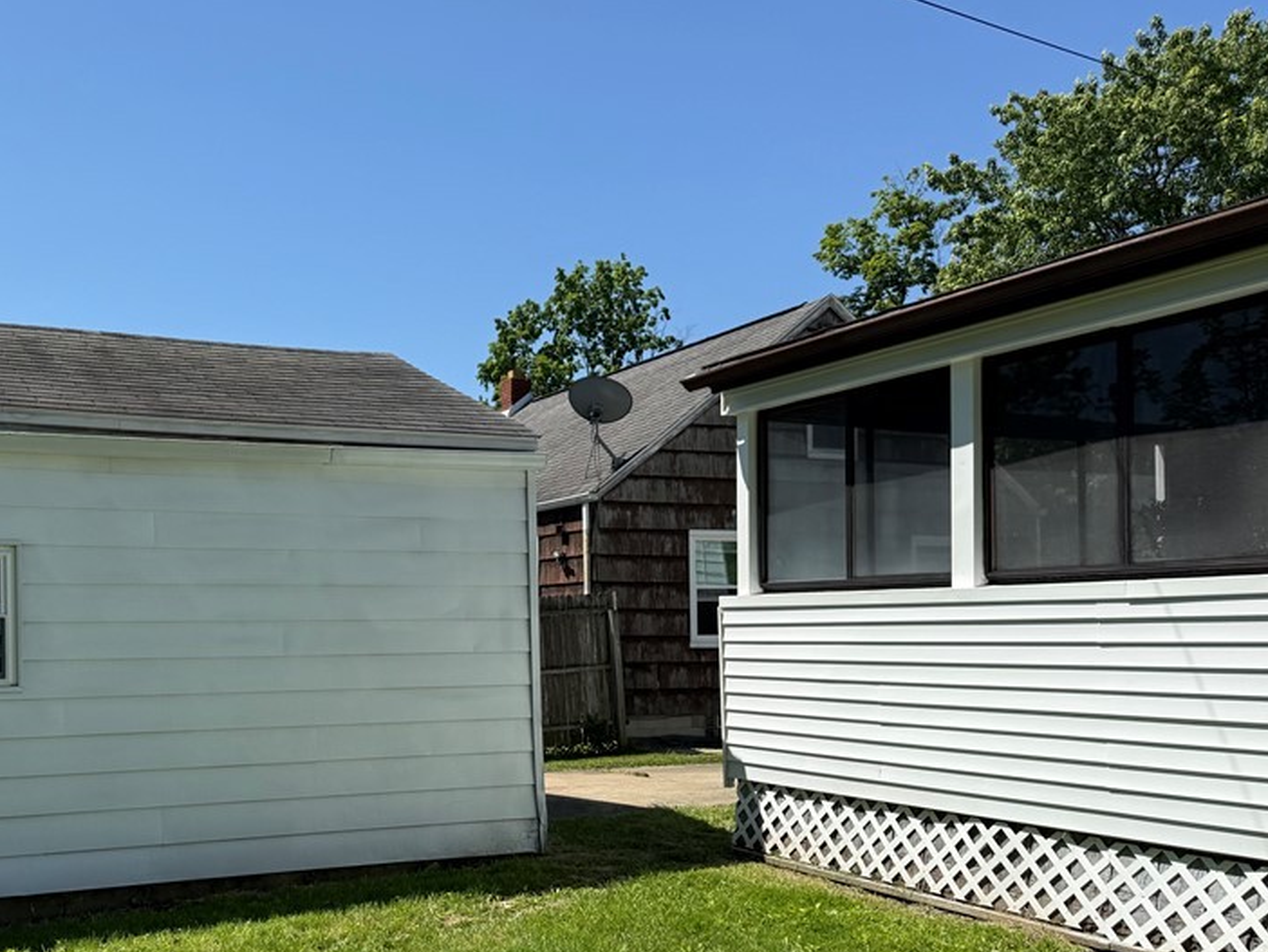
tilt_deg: +3.8
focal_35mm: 35
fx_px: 1283
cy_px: 600
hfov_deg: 50.9
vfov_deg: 40.4
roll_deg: -0.6
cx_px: 358
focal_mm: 6.76
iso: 80
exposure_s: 1/4975
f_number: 1.78
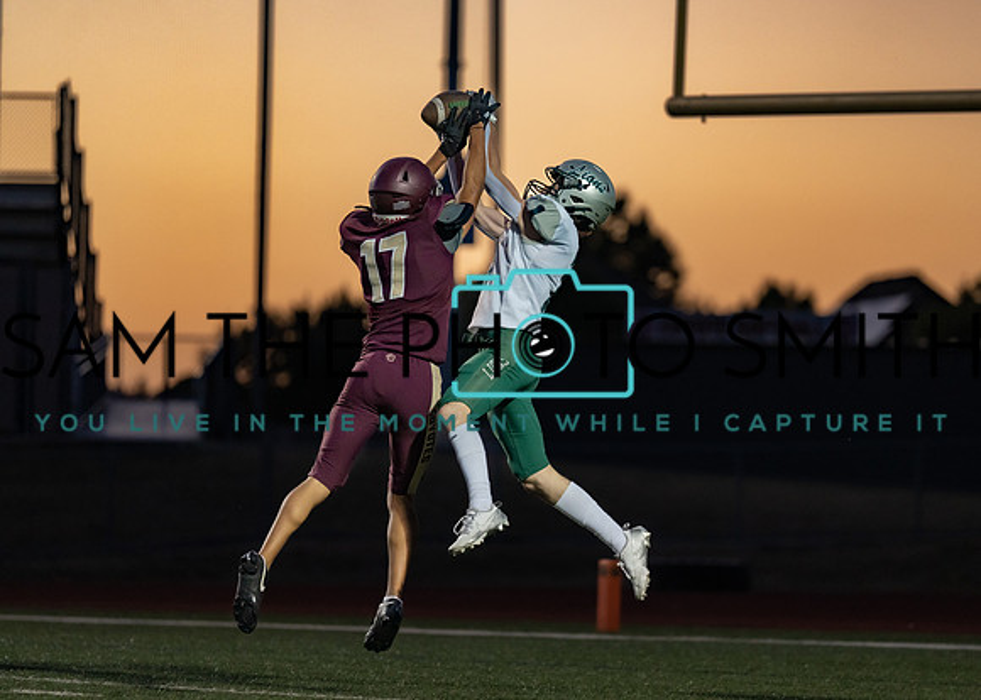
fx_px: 6590
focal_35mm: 237
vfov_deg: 6.1
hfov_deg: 8.5
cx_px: 560
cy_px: 377
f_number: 2.8
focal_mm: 200
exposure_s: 1/1000
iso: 1600
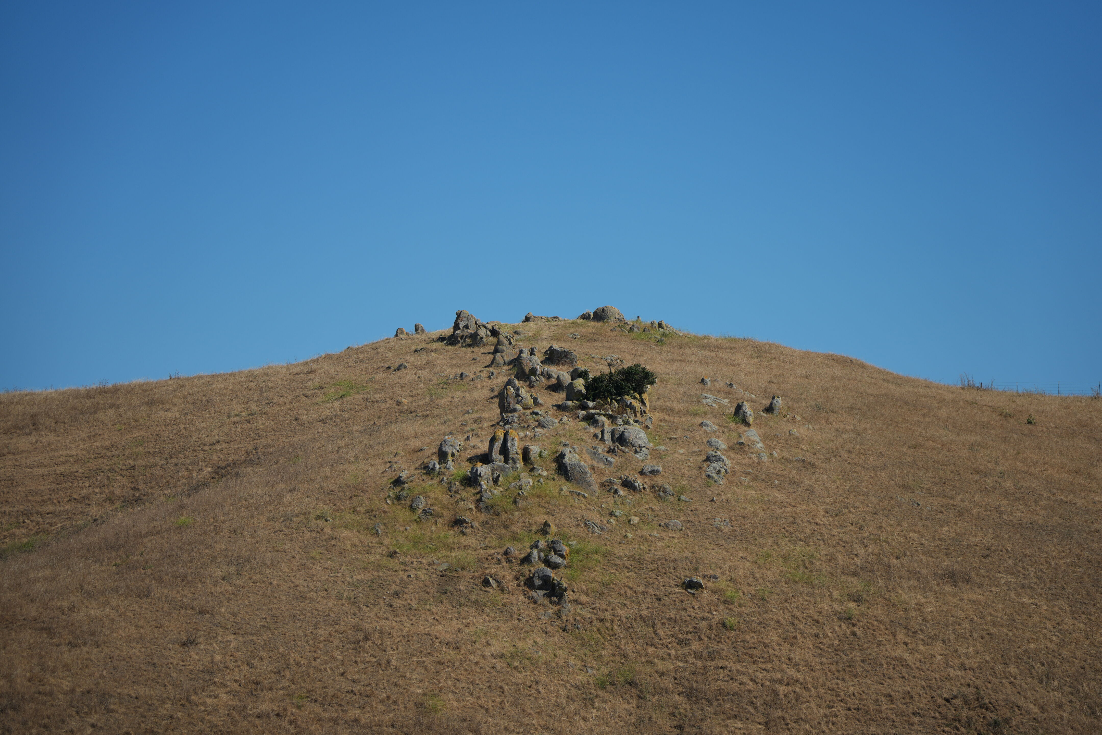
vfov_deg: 9.5
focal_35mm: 145
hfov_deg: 14.2
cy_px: 368
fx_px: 4438
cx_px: 551
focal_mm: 145
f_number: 5.6
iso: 125
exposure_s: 1/1000
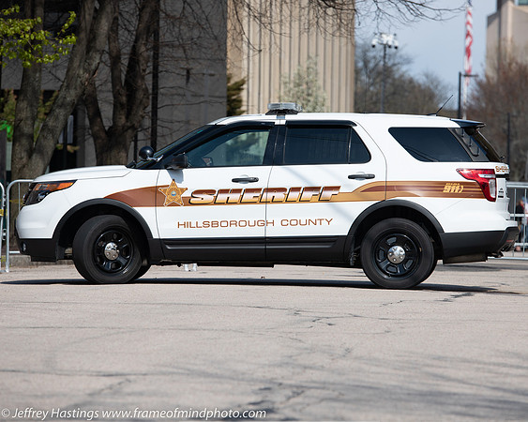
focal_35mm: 235
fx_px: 3665
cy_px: 210
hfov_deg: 8.2
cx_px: 287
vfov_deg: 6.6
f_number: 5
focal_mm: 175
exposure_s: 1/1000
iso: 100
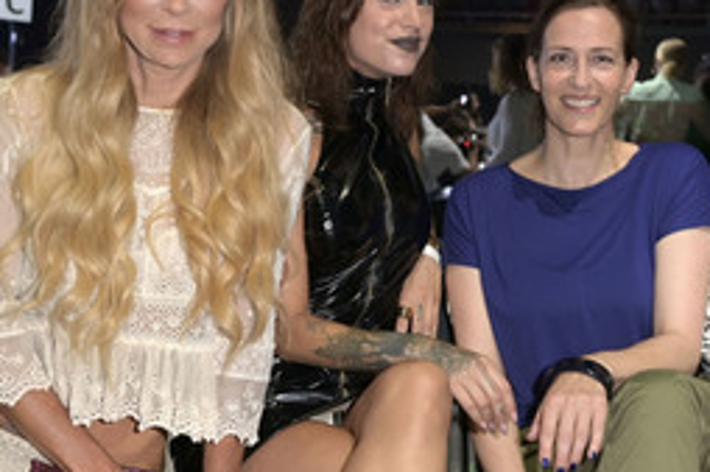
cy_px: 229
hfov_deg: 31.3
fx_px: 1261
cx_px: 451
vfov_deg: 21.2
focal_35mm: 64
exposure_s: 1/50
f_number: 4
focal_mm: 36
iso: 2000
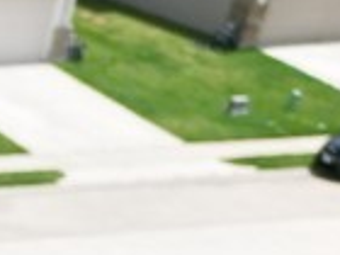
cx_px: -699
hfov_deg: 9.0
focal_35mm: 176
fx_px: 1729
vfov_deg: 7.0
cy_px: 911
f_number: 1.7
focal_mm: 6.72
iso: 200
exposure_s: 1/3200
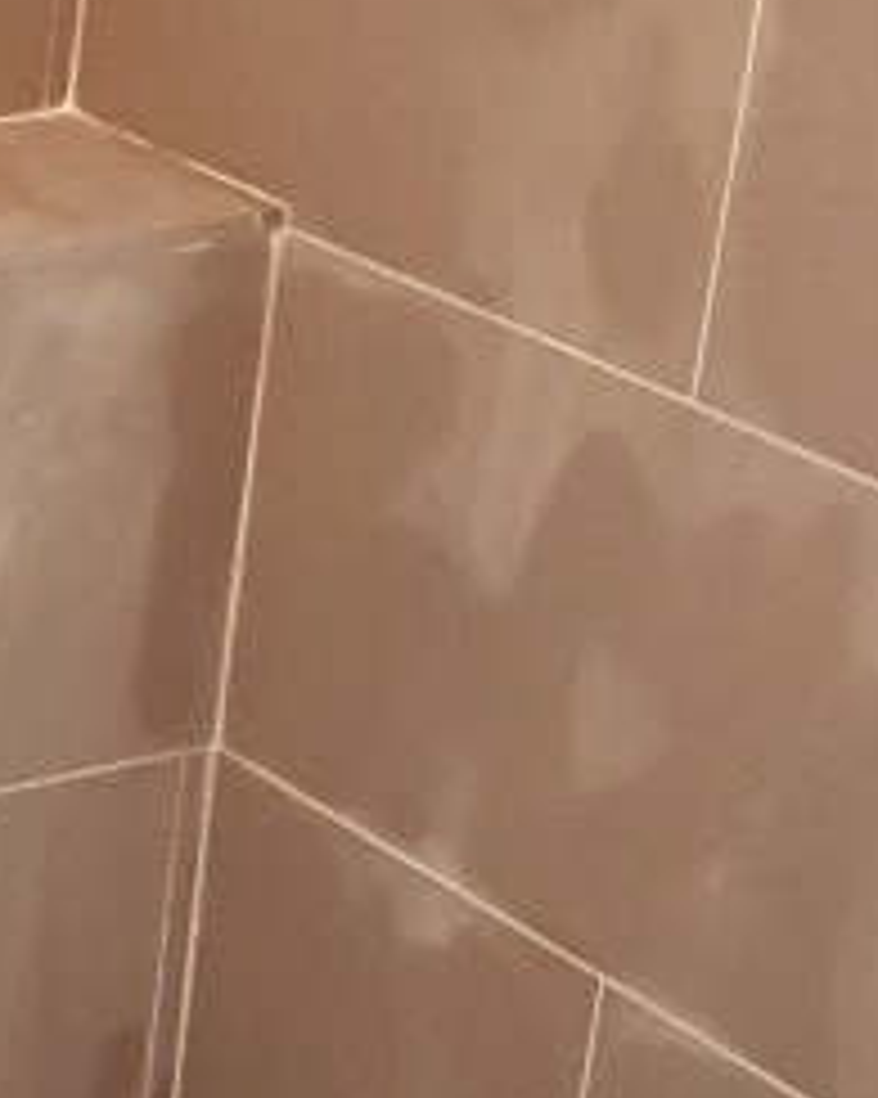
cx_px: -666
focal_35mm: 125
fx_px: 4063
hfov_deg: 11.5
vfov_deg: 15.4
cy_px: 504
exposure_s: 1/14
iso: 200
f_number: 1.7
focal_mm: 4.2
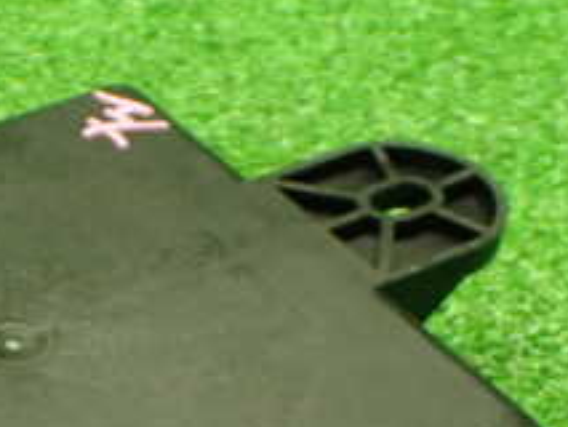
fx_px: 1757
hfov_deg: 17.8
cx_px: -27
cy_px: 486
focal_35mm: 107
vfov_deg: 13.5
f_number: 2.7
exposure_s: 1/80
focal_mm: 6.83
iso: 800
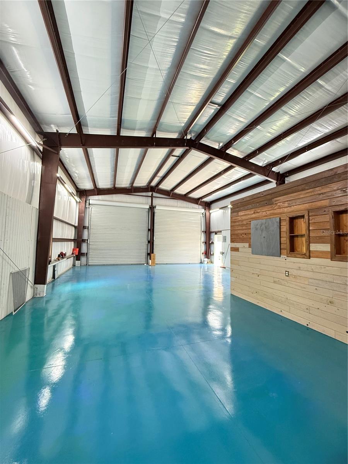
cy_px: 232
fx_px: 188
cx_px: 174
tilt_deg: +4.3
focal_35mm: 14
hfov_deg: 85.7
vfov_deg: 102.1
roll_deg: -1.7
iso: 500
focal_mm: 2.22
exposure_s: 1/60
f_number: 2.2
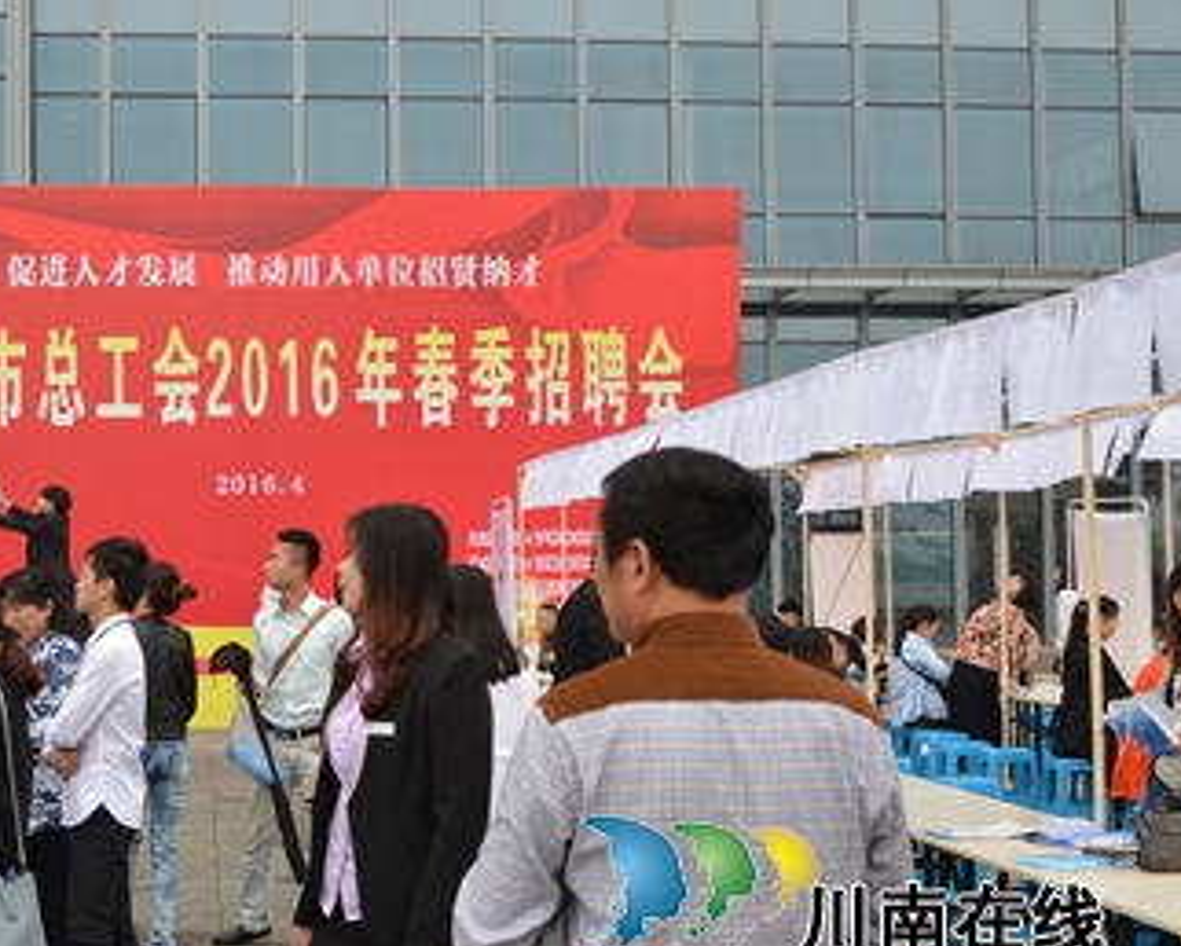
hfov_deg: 30.4
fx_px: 2133
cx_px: 290
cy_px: 453
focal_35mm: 61
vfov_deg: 25.0
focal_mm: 28
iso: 100
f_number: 5.6
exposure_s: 1/125
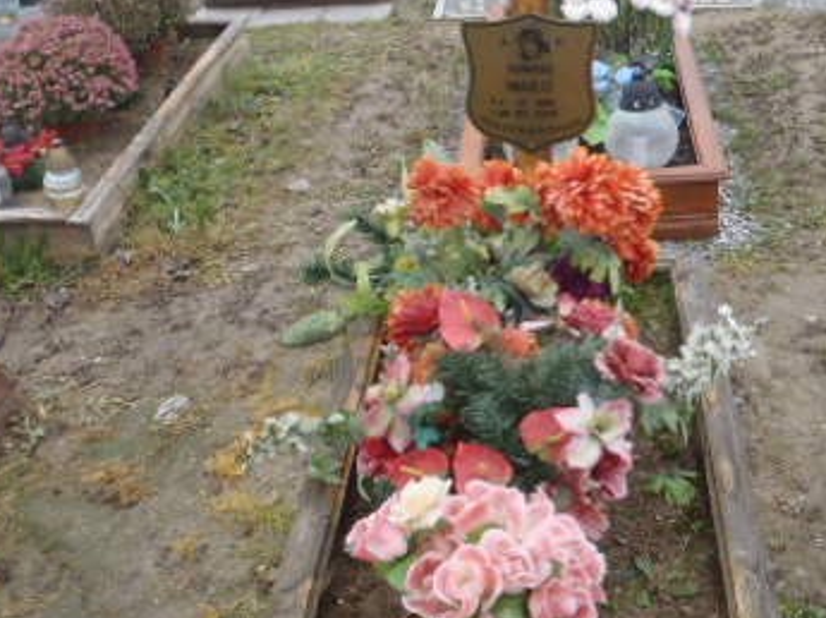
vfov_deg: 28.0
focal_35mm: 52
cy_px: 321
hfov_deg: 36.5
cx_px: 541
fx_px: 1240
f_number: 3.5
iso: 64
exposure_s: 1/60
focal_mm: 5
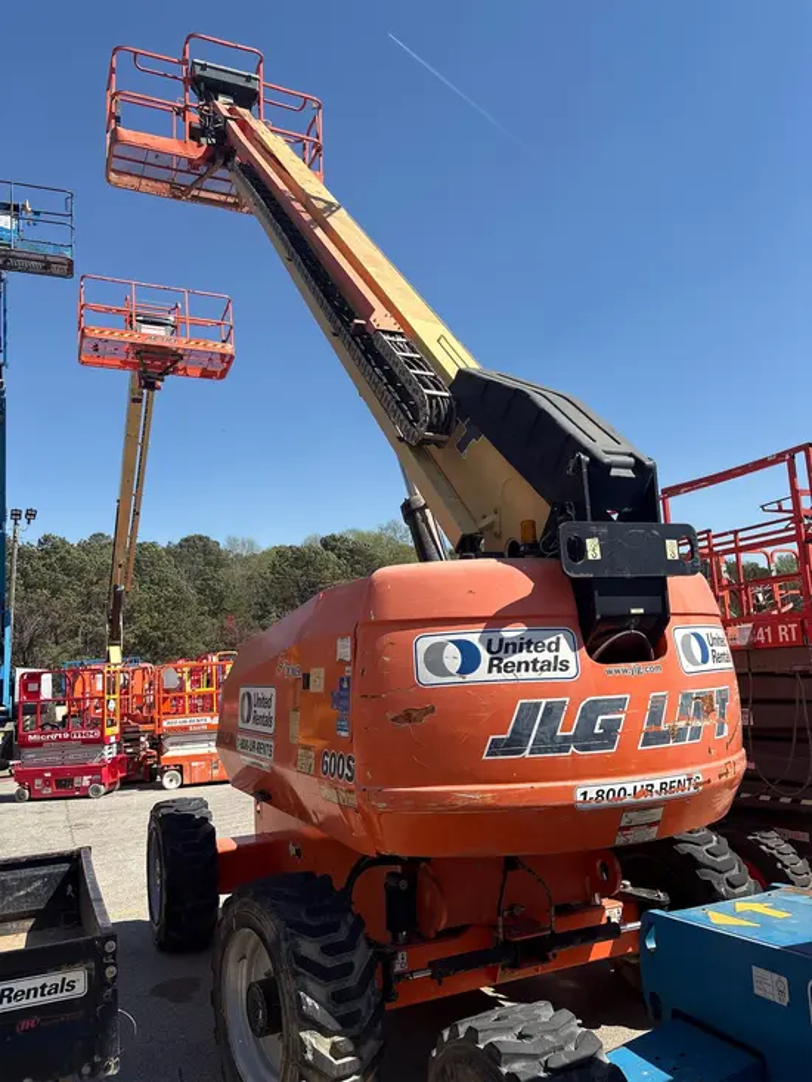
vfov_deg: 67.3
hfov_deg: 53.1
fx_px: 813
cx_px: 406
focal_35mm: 26
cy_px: 541
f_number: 1.6
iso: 50
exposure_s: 1/2985
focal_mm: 5.96
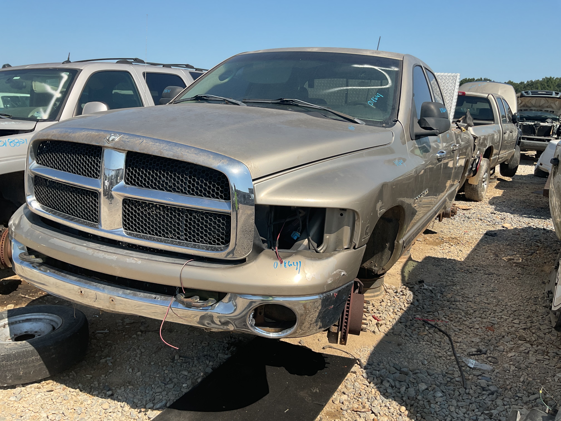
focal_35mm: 29
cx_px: 280
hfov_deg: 61.7
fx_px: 470
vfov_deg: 48.2
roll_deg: -0.2
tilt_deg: -11.9
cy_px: 210
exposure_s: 1/1786
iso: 16
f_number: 1.8
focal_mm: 3
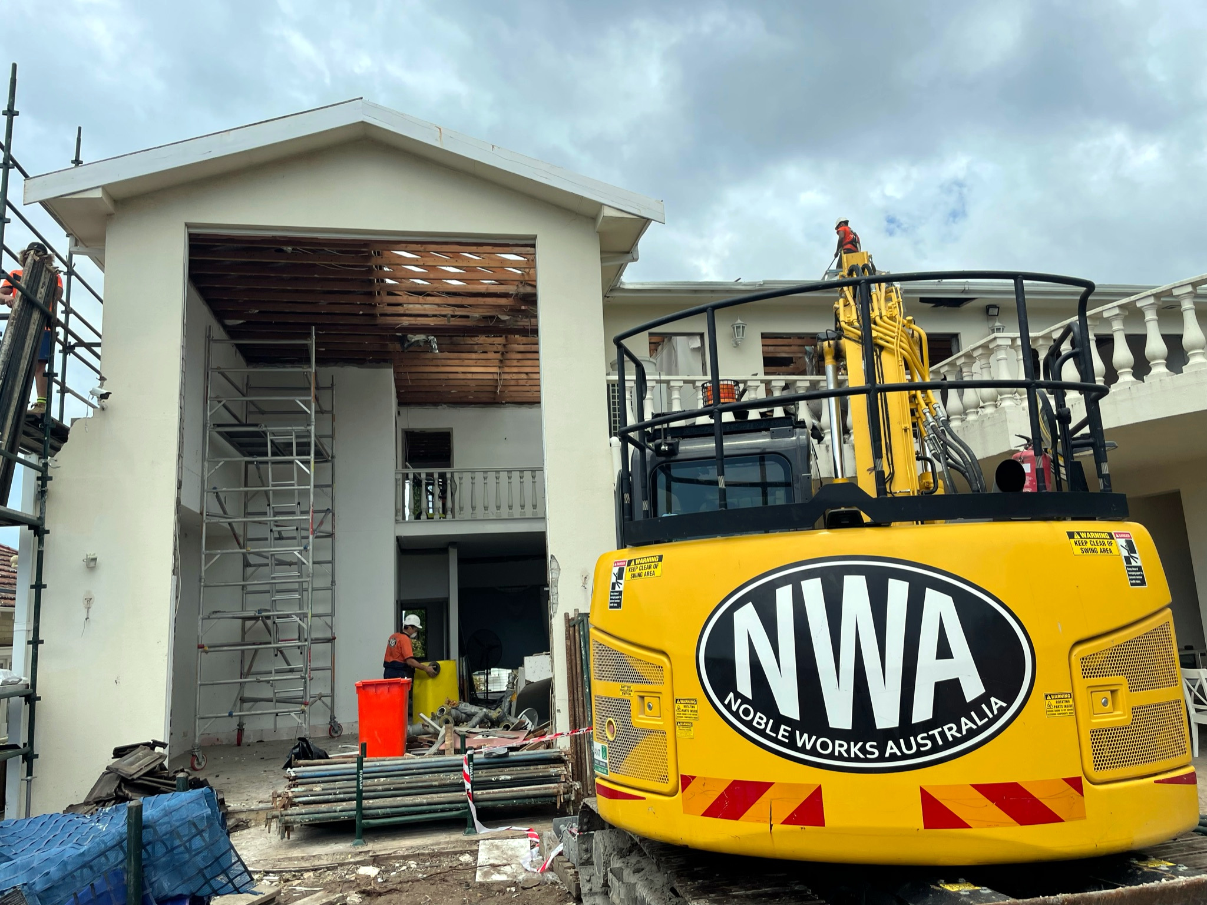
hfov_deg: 67.3
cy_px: 452
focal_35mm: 26
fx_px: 906
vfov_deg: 53.0
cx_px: 604
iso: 32
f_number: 1.6
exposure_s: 1/4132
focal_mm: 4.2
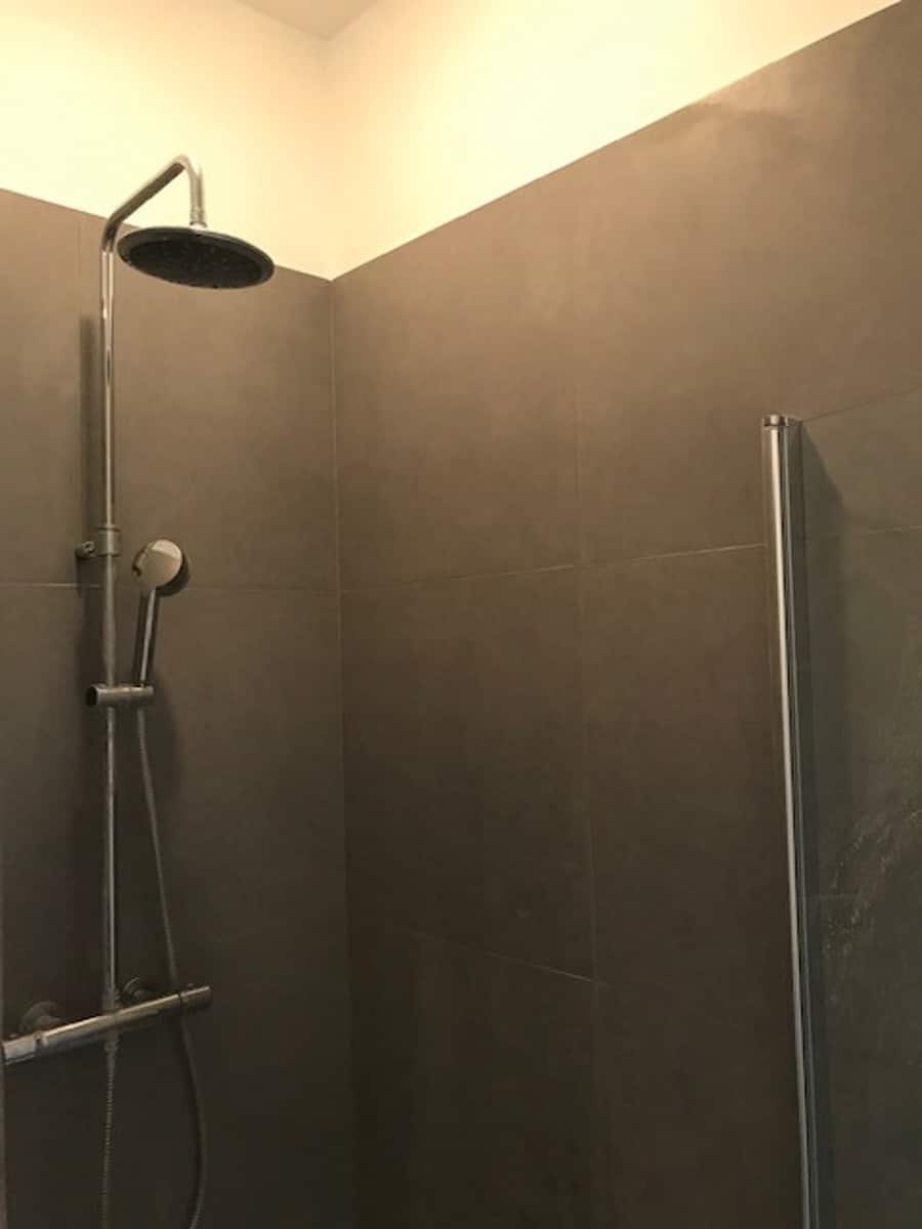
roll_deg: +2.5
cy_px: 614
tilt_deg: +3.6
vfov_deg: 63.4
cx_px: 461
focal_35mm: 28
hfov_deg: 49.7
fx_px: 994
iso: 100
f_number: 1.8
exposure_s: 1/11
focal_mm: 3.99
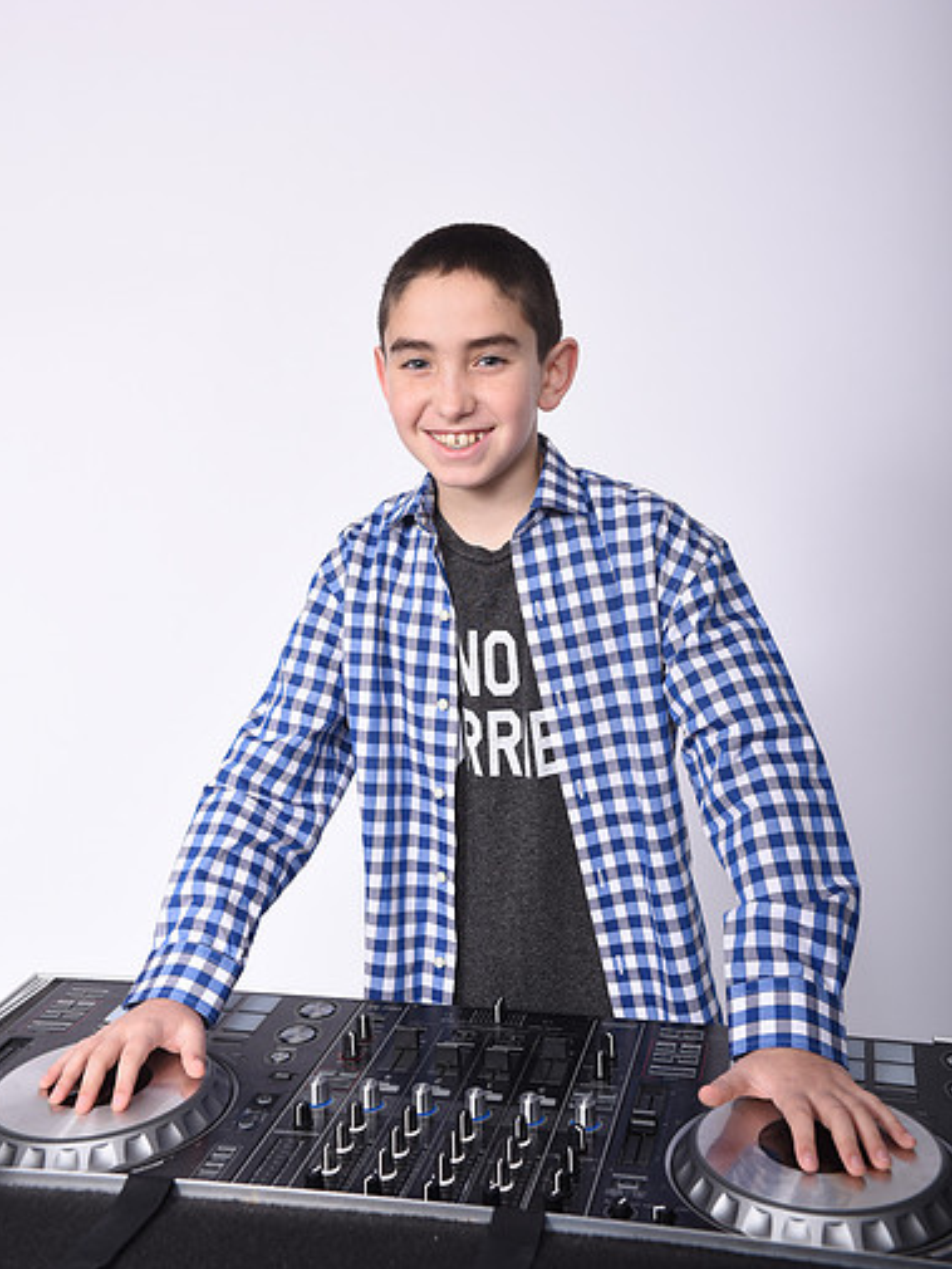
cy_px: 598
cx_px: 473
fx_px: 1539
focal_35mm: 42
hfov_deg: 34.4
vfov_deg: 44.8
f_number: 8
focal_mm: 38
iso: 200
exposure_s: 1/250
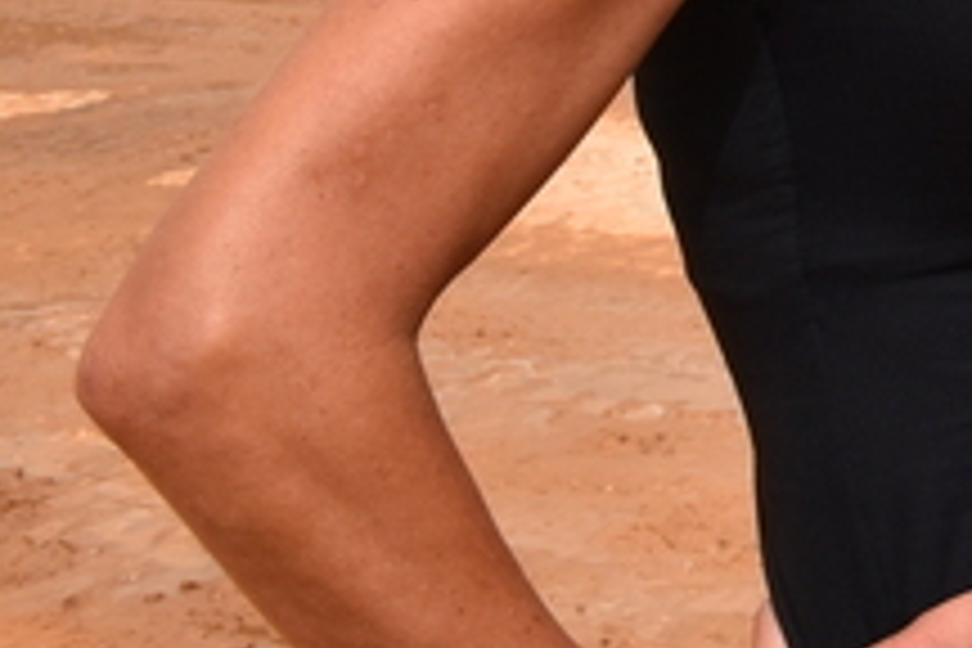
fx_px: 3753
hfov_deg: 12.2
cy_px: -587
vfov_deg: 9.3
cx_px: 2214
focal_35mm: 139
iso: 200
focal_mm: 20
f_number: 10
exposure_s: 1/400
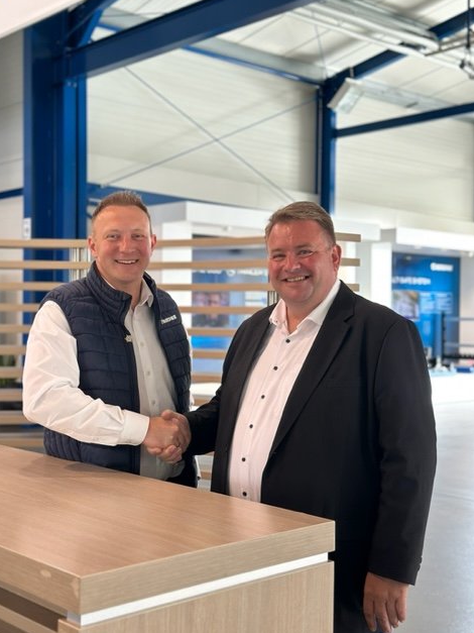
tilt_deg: -0.2
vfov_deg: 38.9
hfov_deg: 29.7
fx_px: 895
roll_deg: -0.6
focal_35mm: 49
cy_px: 315
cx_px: 237
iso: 125
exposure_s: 1/50
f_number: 1.78
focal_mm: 6.86
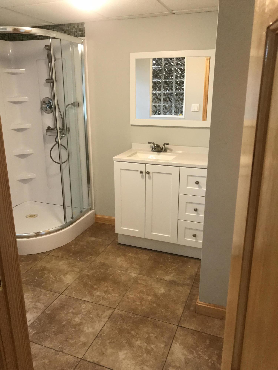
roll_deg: -0.6
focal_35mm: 28
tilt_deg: -16.0
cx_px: 139
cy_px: 185
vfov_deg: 63.4
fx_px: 300
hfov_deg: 49.7
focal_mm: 3.99
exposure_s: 1/30
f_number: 1.8
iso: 125
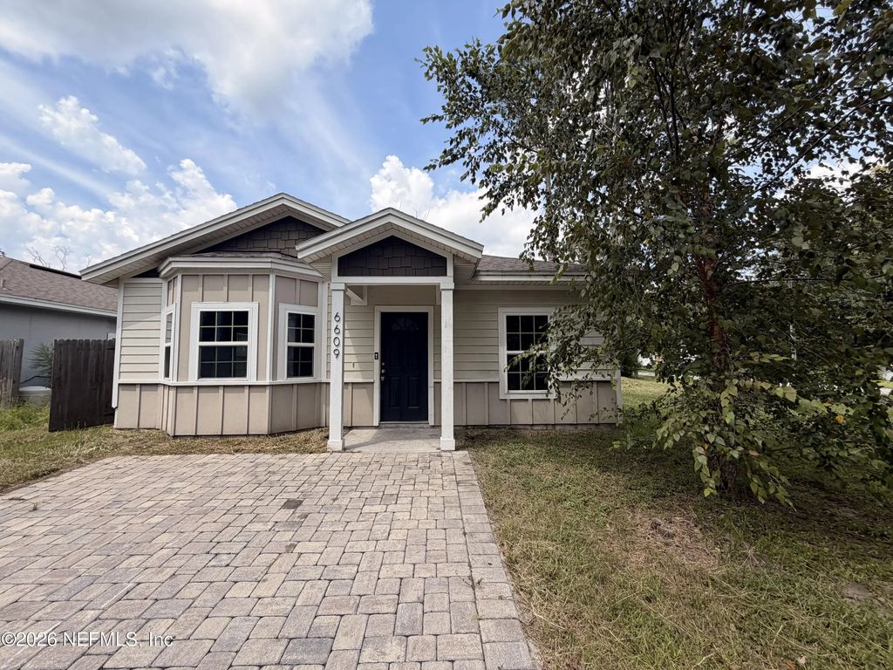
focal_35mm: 14
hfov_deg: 102.1
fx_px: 361
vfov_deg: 85.7
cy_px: 335
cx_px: 446
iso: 25
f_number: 2.2
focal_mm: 2.22
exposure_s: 1/770
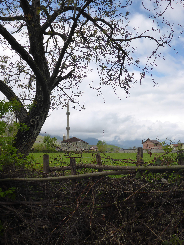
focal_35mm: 37
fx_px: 262
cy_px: 122
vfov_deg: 50.1
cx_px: 92
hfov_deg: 38.7
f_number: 3.9
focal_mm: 6.4
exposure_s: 1/800
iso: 160
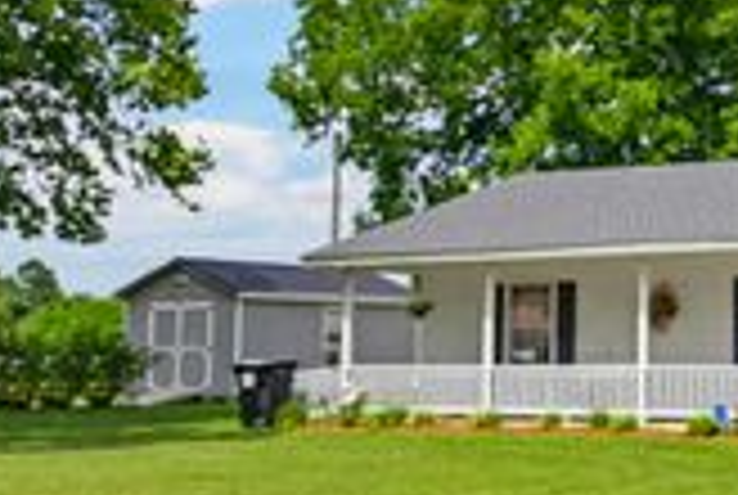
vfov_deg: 17.7
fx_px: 1592
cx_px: 918
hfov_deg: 23.5
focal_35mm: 78
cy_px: 196
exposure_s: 1/500
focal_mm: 25.5
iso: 400
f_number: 8
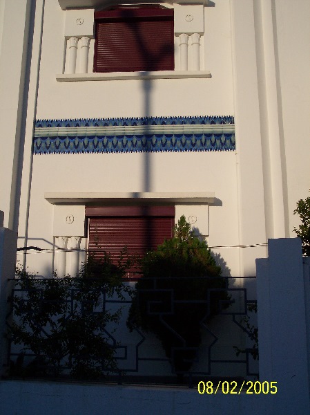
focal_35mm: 38
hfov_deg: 37.7
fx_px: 454
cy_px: 208
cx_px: 155
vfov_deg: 49.0
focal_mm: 8
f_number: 4.8
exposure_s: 1/1000
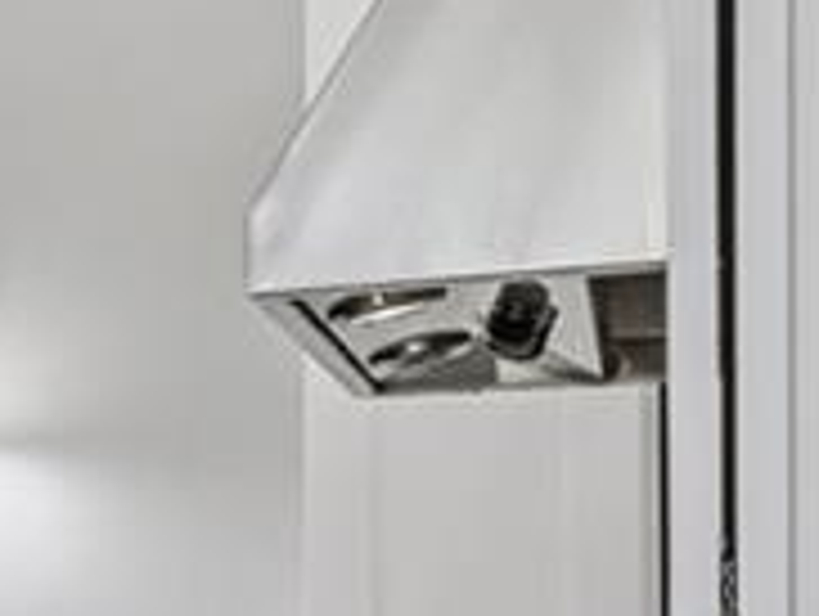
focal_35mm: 118
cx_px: -1521
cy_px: 692
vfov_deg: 12.4
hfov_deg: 11.4
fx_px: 2796
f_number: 10
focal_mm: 14
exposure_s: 1/15
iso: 200
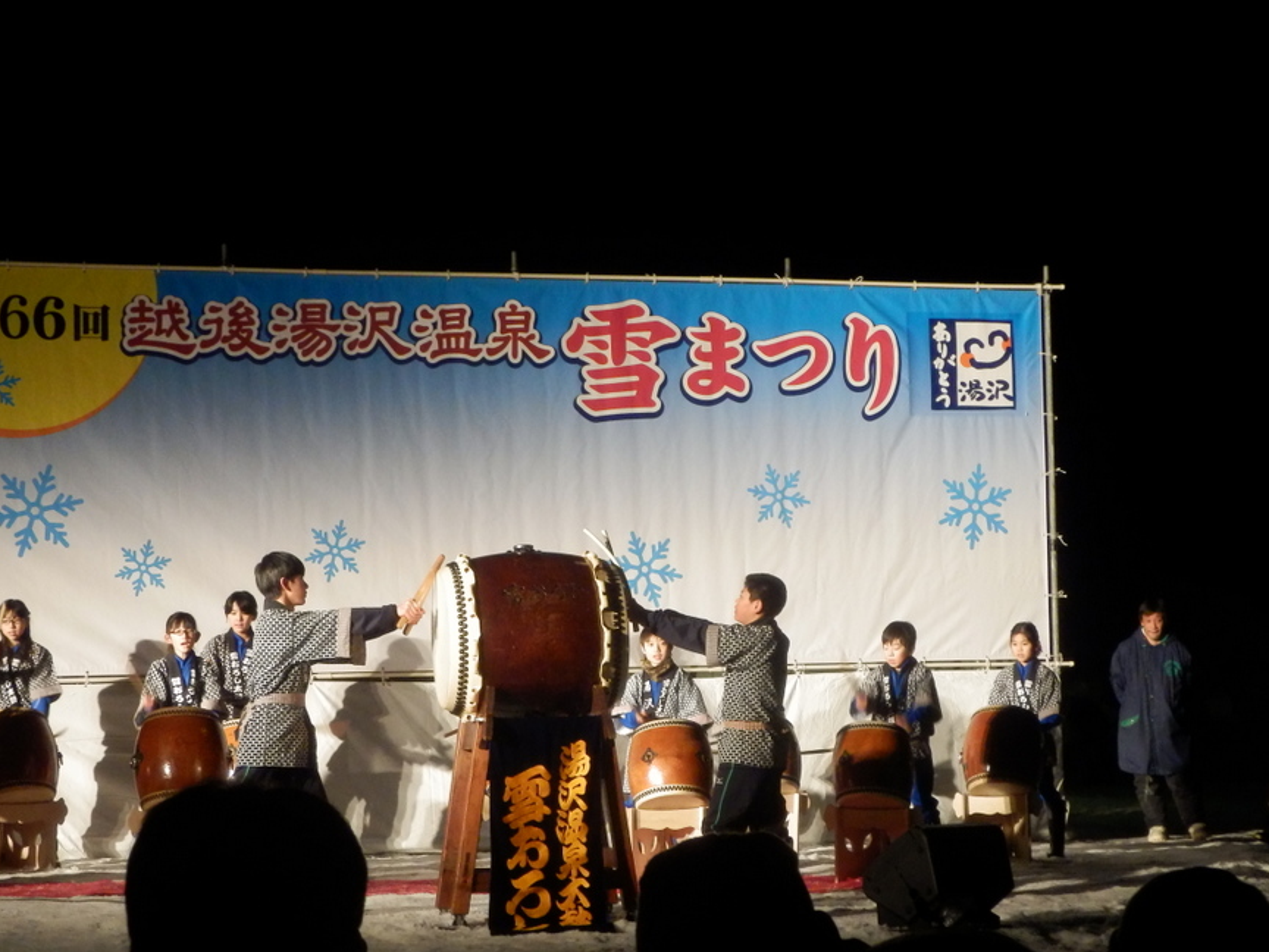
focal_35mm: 88
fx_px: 3226
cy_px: 529
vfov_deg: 16.8
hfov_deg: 22.3
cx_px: 593
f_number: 4.9
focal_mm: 13.5
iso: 800
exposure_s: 1/30
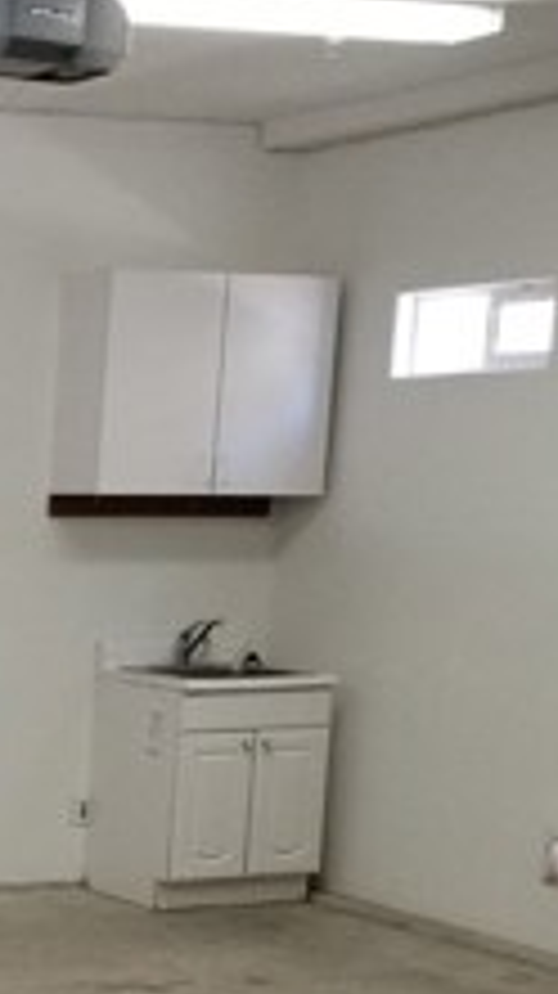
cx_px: -518
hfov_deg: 13.0
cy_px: 909
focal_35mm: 82
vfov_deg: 25.1
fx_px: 2161
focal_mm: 4.25
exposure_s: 1/60
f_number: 1.7
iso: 200
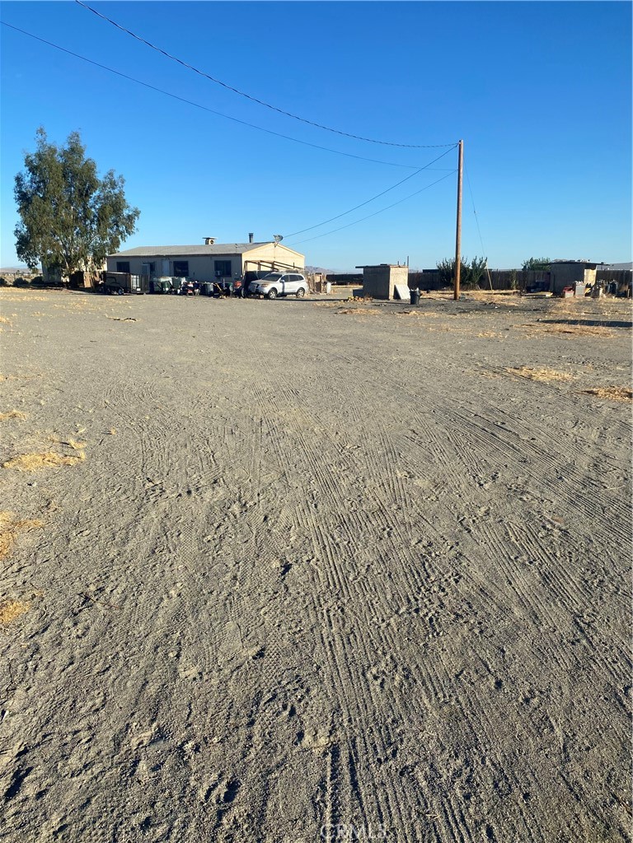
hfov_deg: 53.1
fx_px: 634
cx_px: 316
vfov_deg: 67.3
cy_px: 422
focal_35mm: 26
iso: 32
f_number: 1.8
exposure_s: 1/2463
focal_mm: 4.25
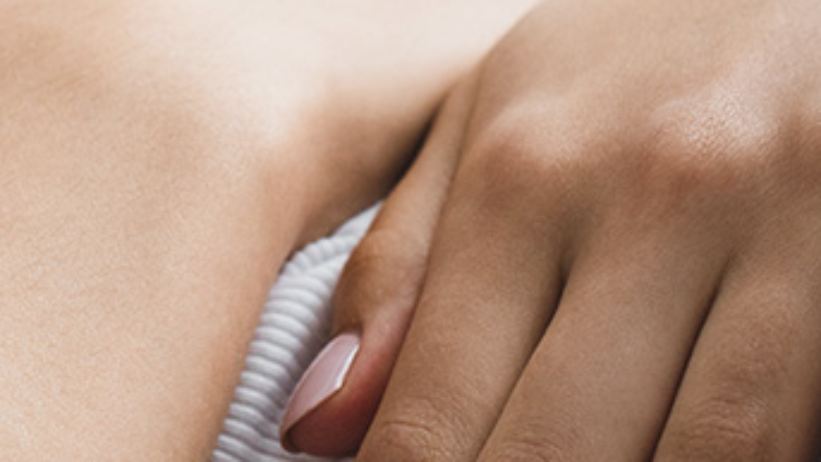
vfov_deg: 6.6
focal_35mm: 183
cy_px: 26
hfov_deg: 11.7
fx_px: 3984
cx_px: 38
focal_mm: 50
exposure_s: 1/200
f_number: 4.5
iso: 800
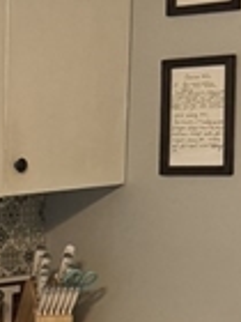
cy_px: 382
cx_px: -257
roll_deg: +3.5
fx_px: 1225
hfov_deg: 10.3
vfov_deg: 14.5
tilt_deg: -11.2
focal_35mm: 132
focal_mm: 6.76
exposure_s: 1/60
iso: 250
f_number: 1.78
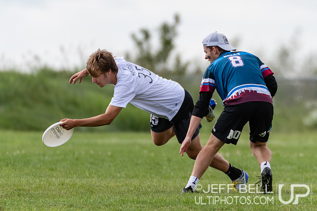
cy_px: 81
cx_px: 209
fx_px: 9110
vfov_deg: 1.3
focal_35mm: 1035
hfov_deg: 2.0
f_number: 4
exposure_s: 1/1250
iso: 250
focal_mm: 400
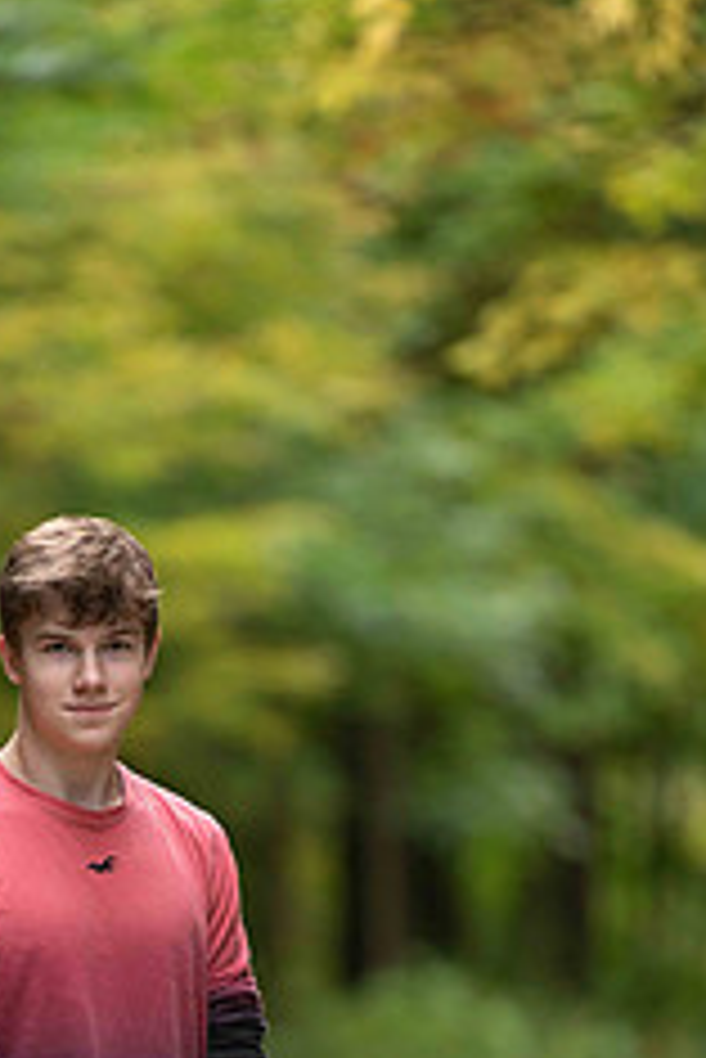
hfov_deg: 3.6
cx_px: 67
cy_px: 986
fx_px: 11249
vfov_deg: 5.4
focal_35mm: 383
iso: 500
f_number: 2.8
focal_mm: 200
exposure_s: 1/320
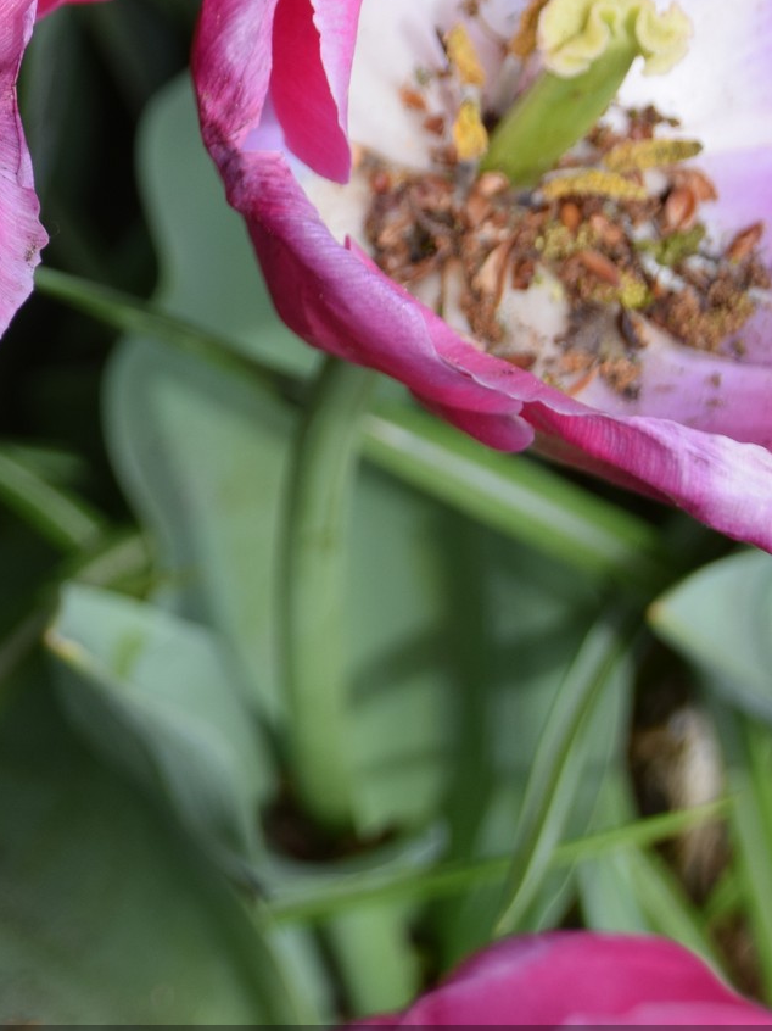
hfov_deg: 5.3
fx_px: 8218
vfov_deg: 7.2
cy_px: 225
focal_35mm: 276
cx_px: -504
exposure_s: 1/250
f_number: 8
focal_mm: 75
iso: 250
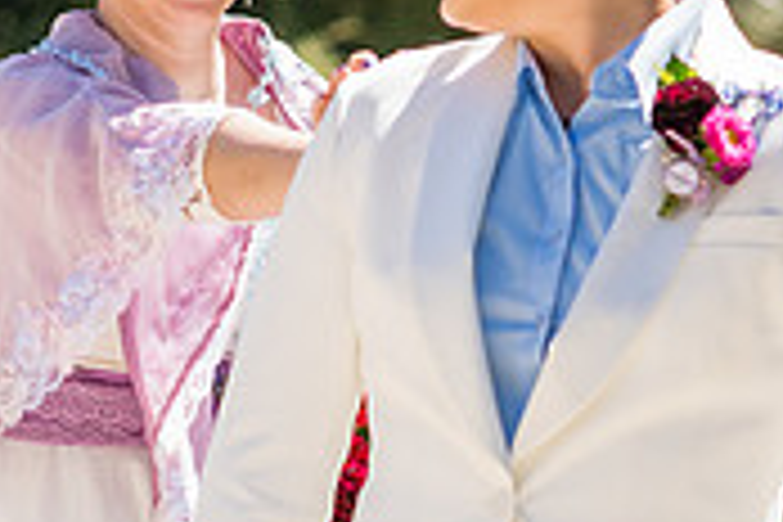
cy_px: 200
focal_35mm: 283
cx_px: 328
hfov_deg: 7.3
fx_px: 6155
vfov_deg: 4.9
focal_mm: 85
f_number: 2.8
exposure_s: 1/640
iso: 100
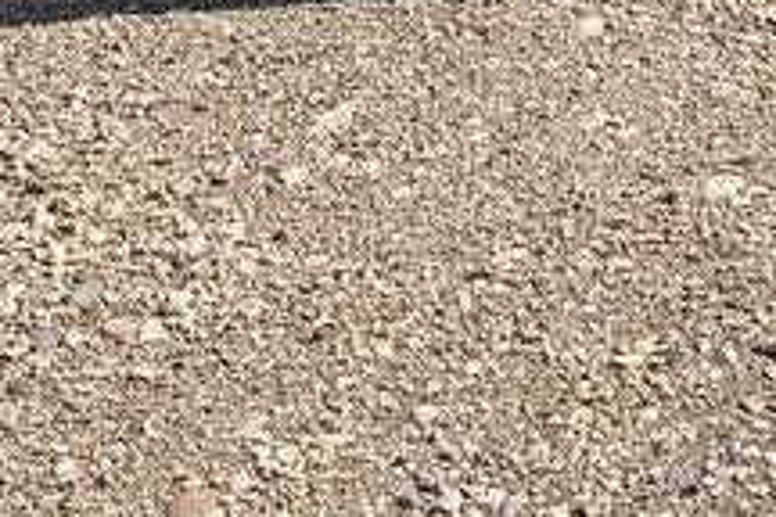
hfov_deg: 13.0
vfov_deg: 8.8
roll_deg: +0.6
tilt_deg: -14.8
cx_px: 1207
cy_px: -481
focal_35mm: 148
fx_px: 3190
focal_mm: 6.76
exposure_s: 1/5714
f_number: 1.78
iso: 80
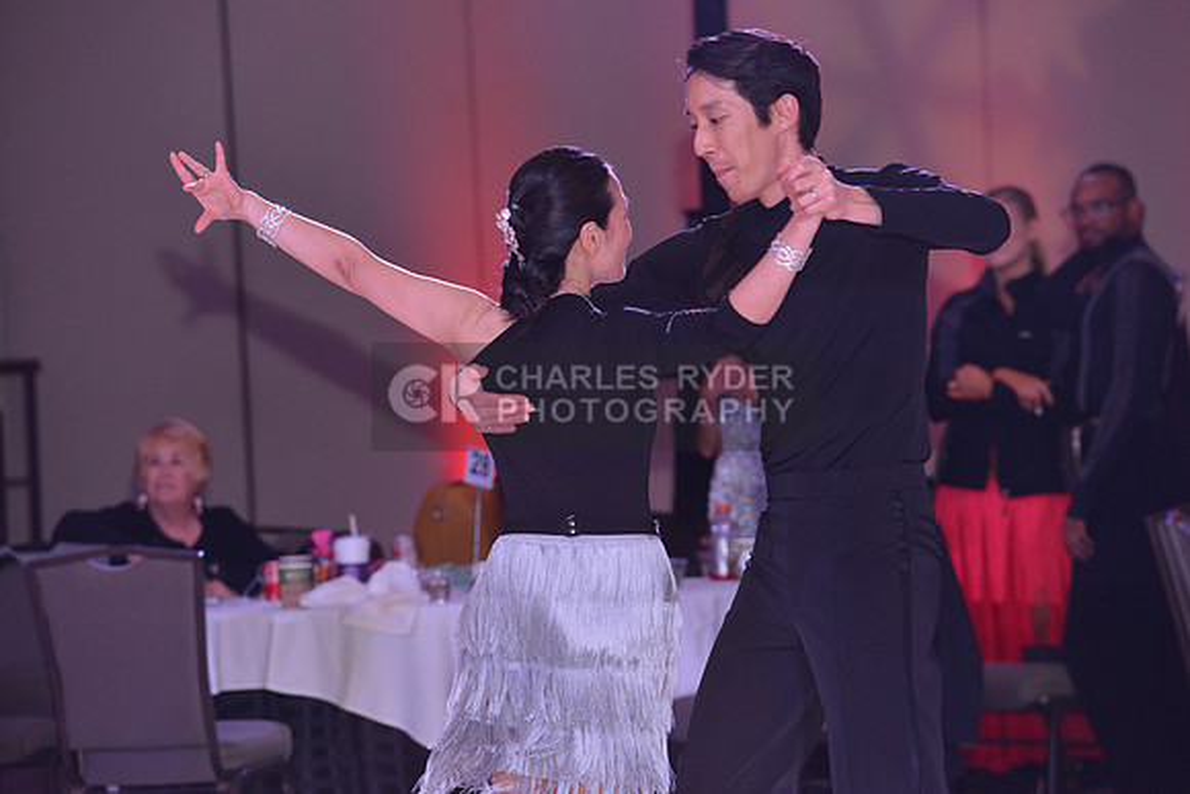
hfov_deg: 10.3
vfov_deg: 6.9
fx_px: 6612
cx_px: 595
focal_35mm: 200
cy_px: 397
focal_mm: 200
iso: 1600
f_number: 5.6
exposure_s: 1/250
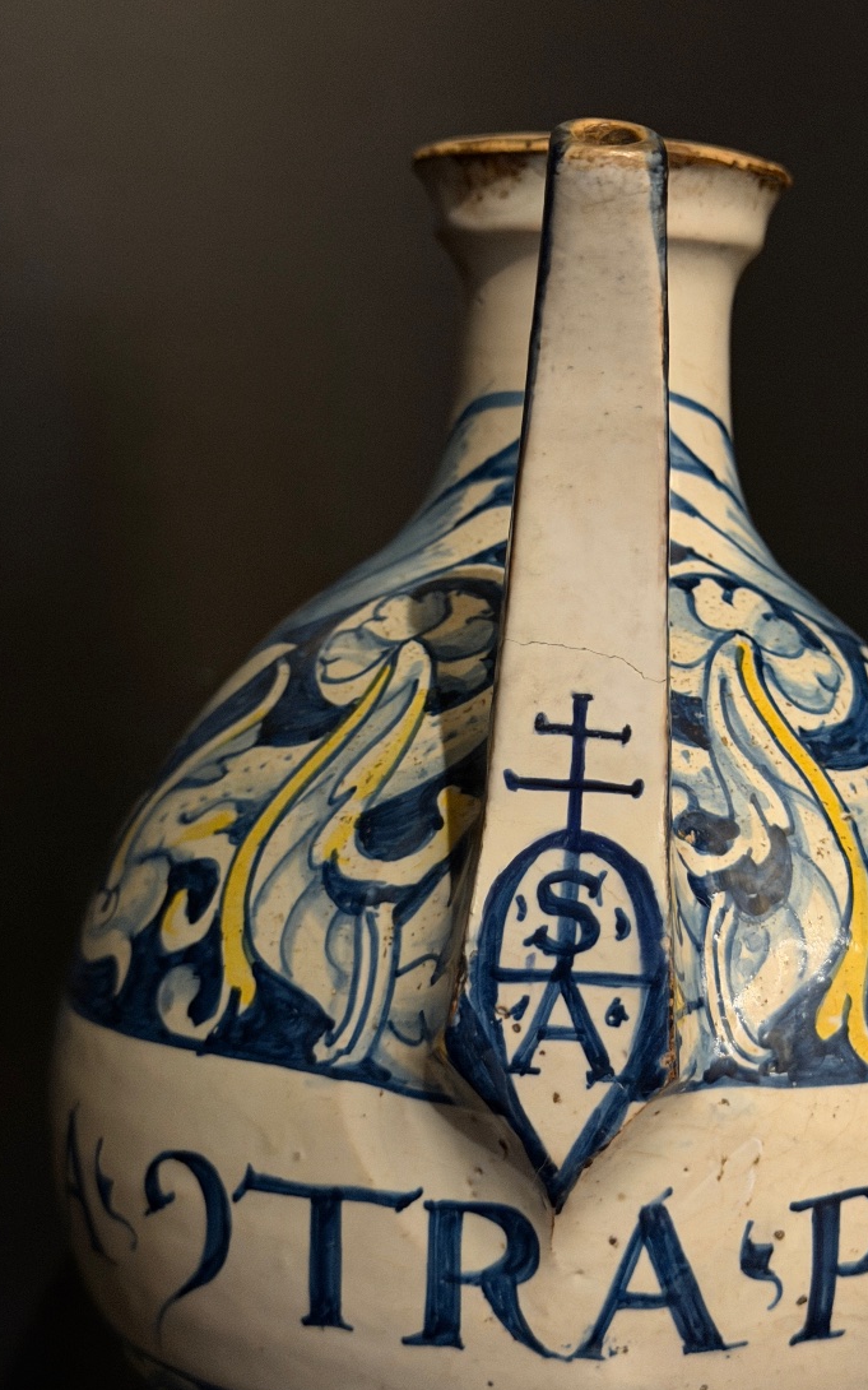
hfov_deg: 23.1
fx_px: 2120
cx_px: 557
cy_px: 723
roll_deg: -2.7
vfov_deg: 36.3
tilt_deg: -6.3
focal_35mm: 56
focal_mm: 6.76
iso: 640
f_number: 1.78
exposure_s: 1/25
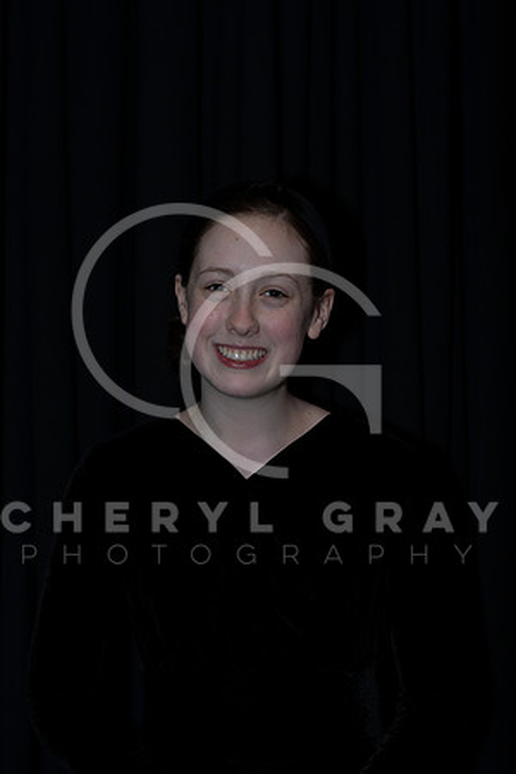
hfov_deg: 18.2
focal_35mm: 75
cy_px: 387
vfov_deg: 27.0
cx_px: 258
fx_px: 1612
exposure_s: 1/400
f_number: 2.8
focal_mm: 50
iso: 250
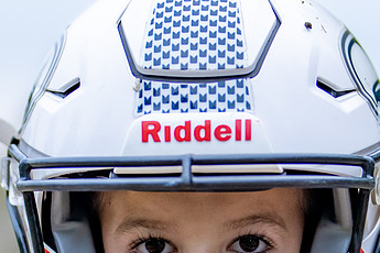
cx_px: 229
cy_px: 371
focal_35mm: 231
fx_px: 2438
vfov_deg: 5.9
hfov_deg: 8.9
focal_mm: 50
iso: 200
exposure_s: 1/320
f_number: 1.2
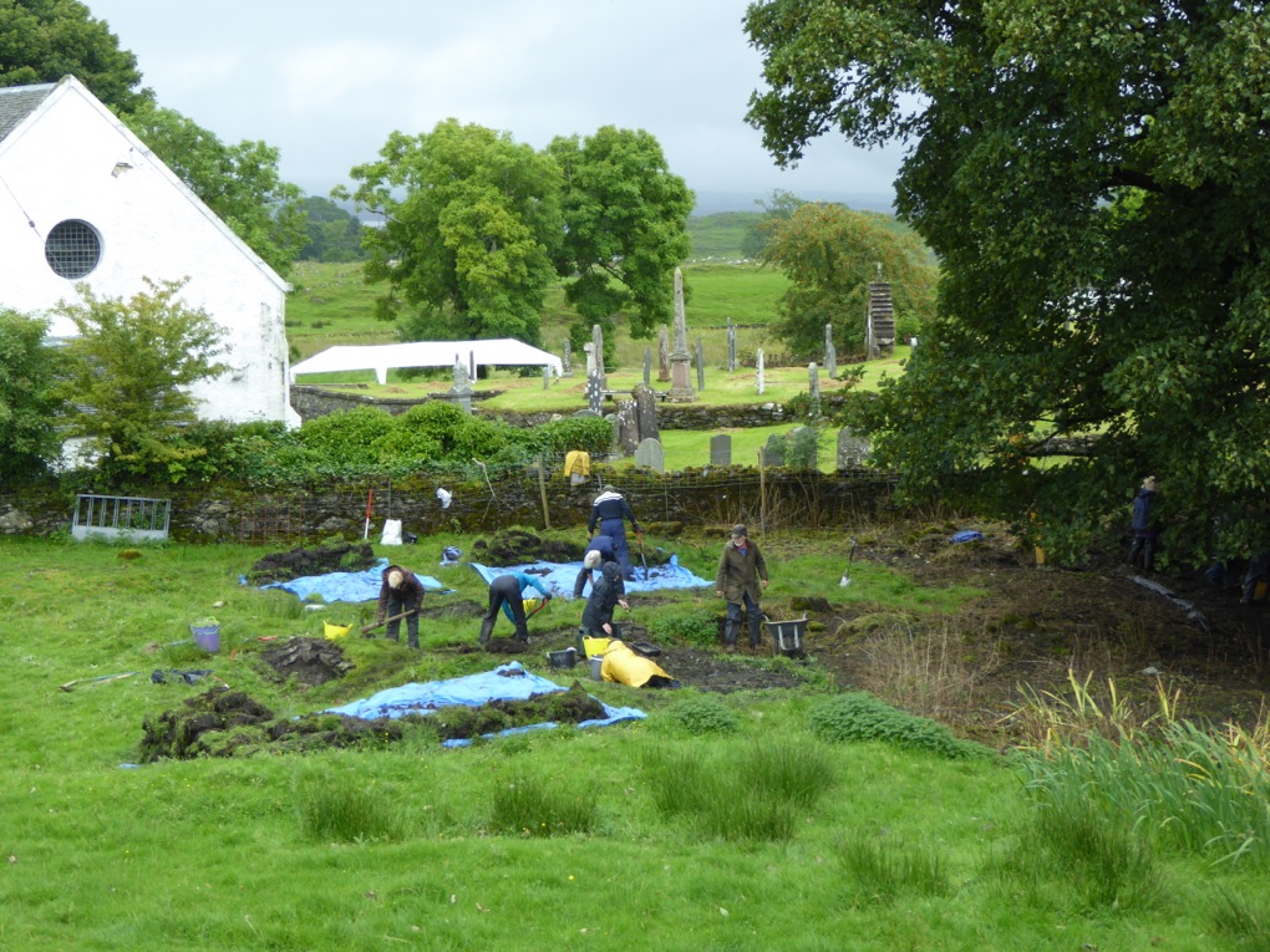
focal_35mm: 65
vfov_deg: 22.6
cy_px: 476
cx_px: 635
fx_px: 2385
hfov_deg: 29.8
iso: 100
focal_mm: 10.9
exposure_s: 1/80
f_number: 4.3
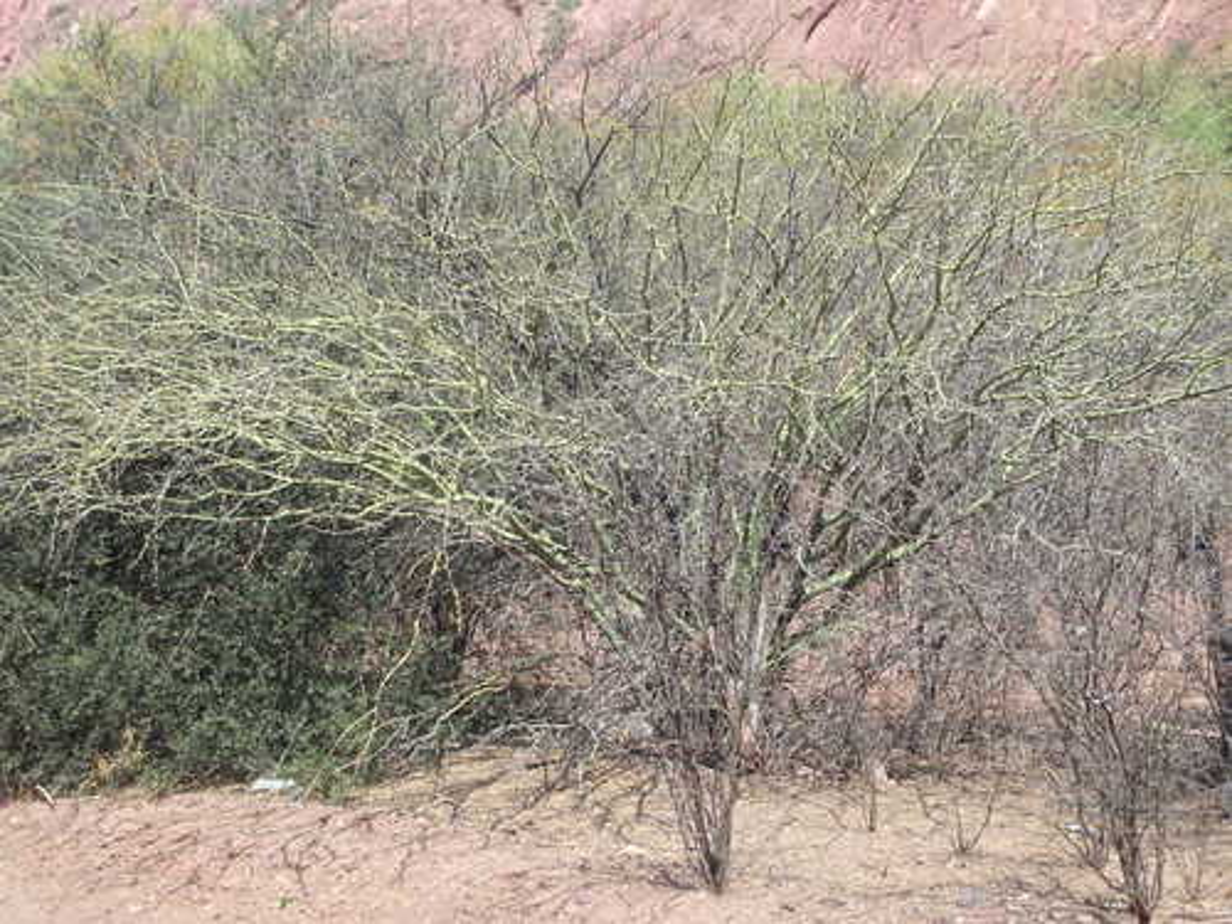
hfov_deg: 23.3
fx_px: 2990
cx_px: 616
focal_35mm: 84
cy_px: 462
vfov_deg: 17.6
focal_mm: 15.1
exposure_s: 1/400
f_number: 4.4
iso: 125
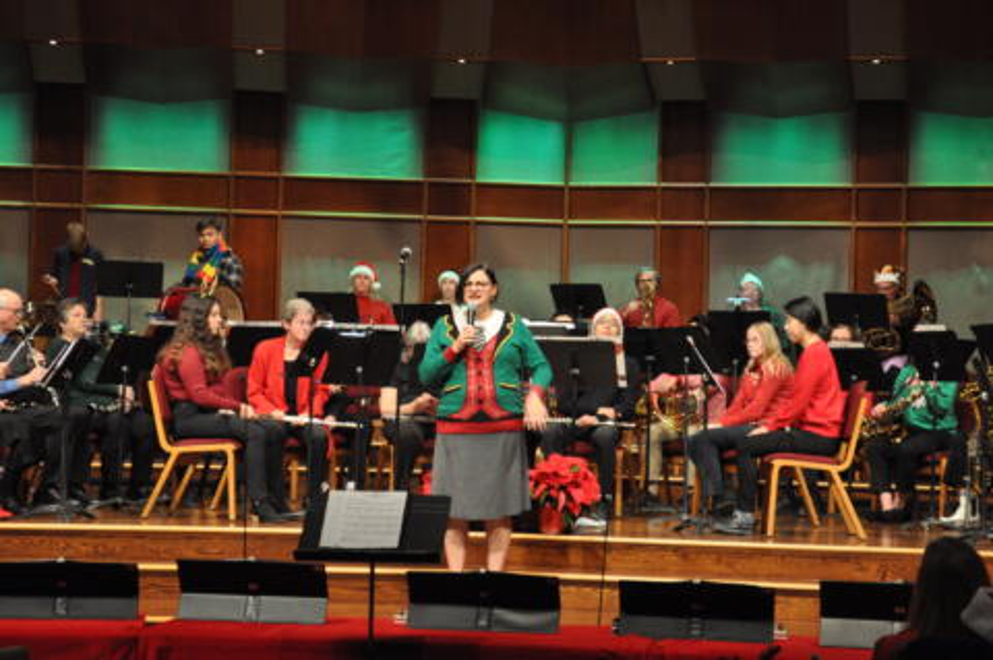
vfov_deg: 16.5
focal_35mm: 82
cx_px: 496
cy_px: 330
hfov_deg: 24.6
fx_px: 2273
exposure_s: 1/30
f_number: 5.6
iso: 1400
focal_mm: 55
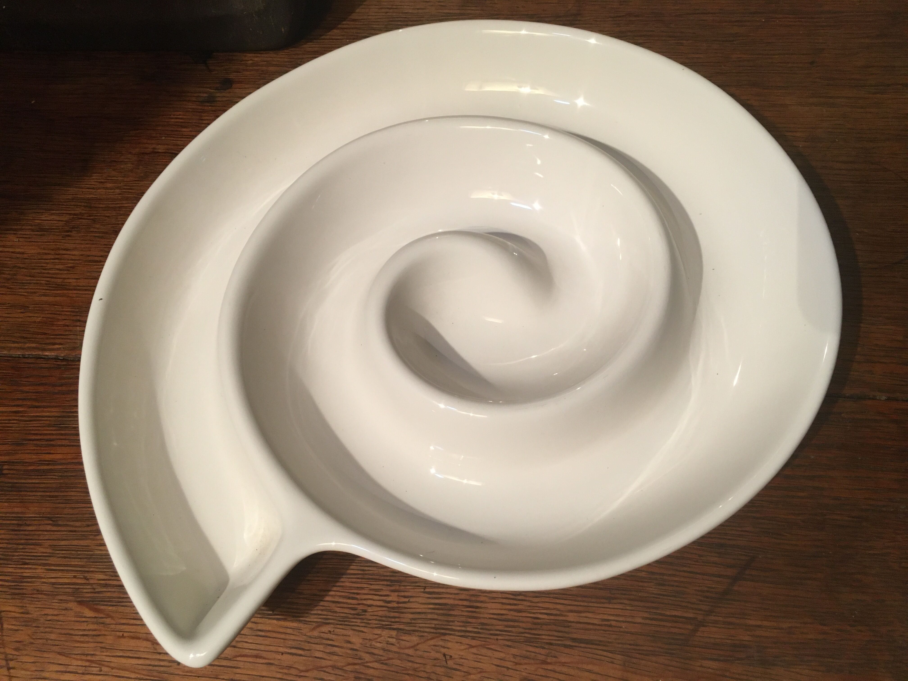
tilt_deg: -63.0
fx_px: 761
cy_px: 340
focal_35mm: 29
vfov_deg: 48.2
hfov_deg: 61.7
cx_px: 454
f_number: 2.2
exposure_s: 1/33
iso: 160
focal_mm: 4.15
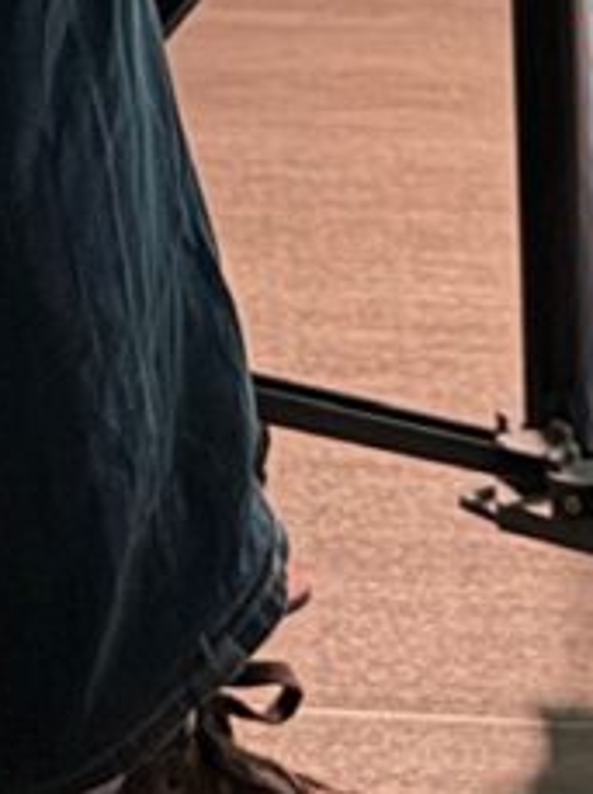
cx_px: -461
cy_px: -950
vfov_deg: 10.5
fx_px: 3848
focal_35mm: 168
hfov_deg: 8.5
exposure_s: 1/21
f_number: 1.78
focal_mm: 6.76
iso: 2000
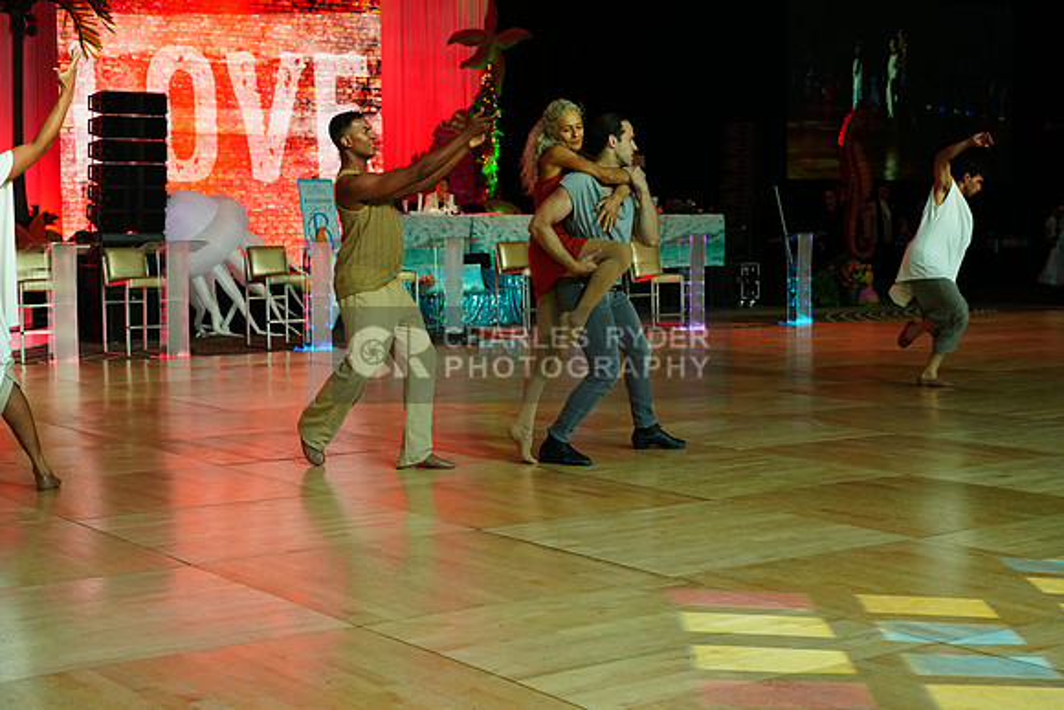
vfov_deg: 24.2
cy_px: 355
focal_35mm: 56
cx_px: 532
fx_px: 1655
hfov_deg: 35.6
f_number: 4
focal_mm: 56
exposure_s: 1/400
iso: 2000
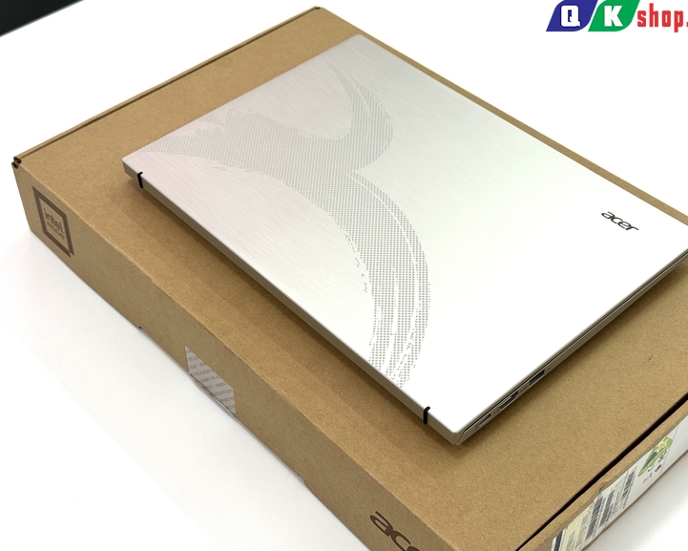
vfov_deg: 29.1
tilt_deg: -44.5
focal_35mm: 52
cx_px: 364
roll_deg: +2.9
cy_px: 268
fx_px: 1059
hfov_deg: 36.0
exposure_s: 1/168
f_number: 1.78
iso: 64
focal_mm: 6.76
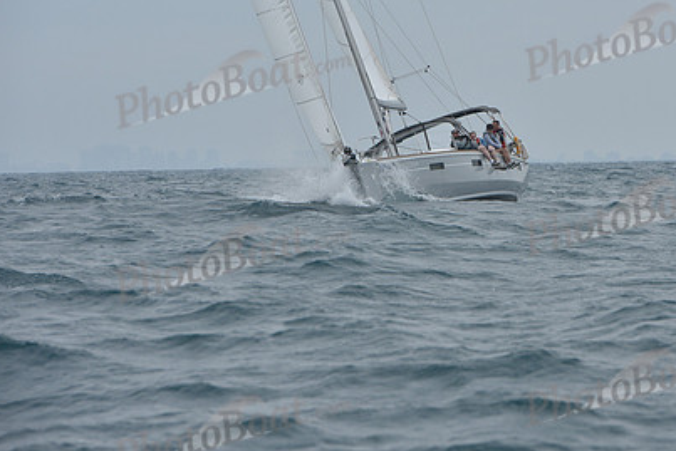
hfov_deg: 7.1
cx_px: 439
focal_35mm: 288
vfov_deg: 4.8
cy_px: 148
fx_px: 5410
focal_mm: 200
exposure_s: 1/800
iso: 250
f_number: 8
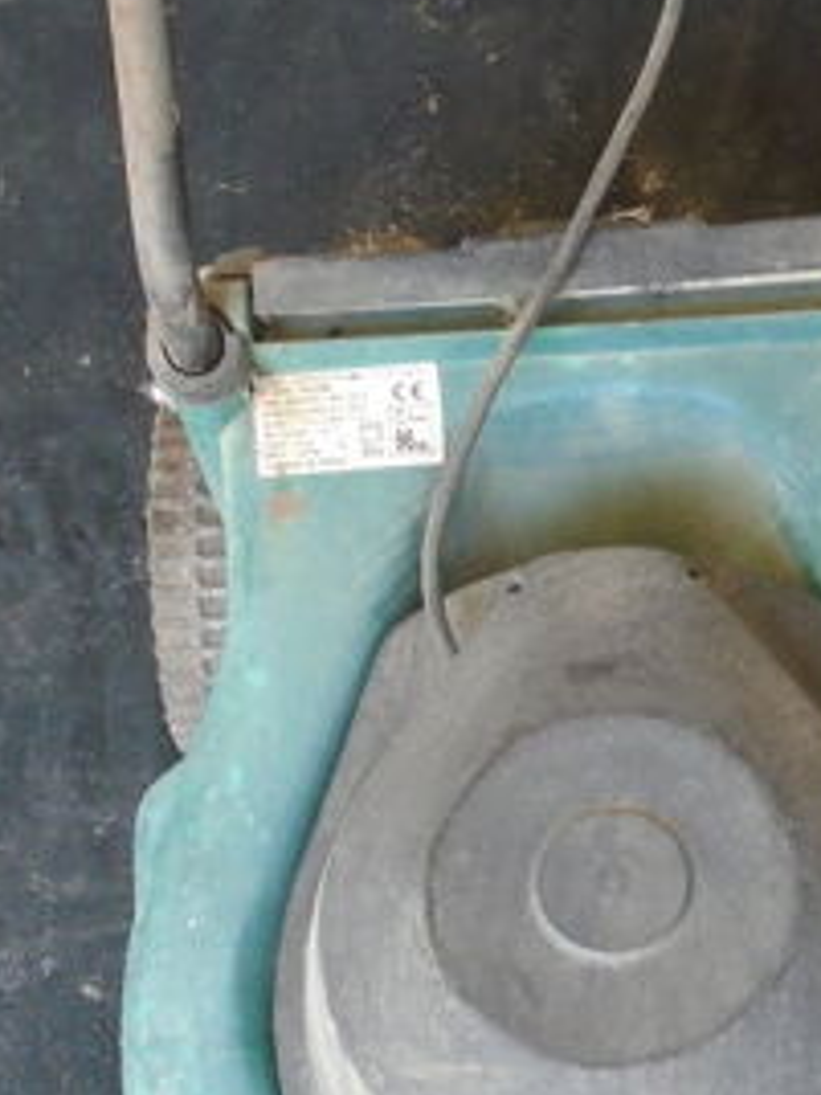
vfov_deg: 30.8
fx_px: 1961
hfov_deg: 23.2
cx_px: 678
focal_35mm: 62
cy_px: 784
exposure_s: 1/50
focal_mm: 4.6
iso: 250
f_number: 3.2
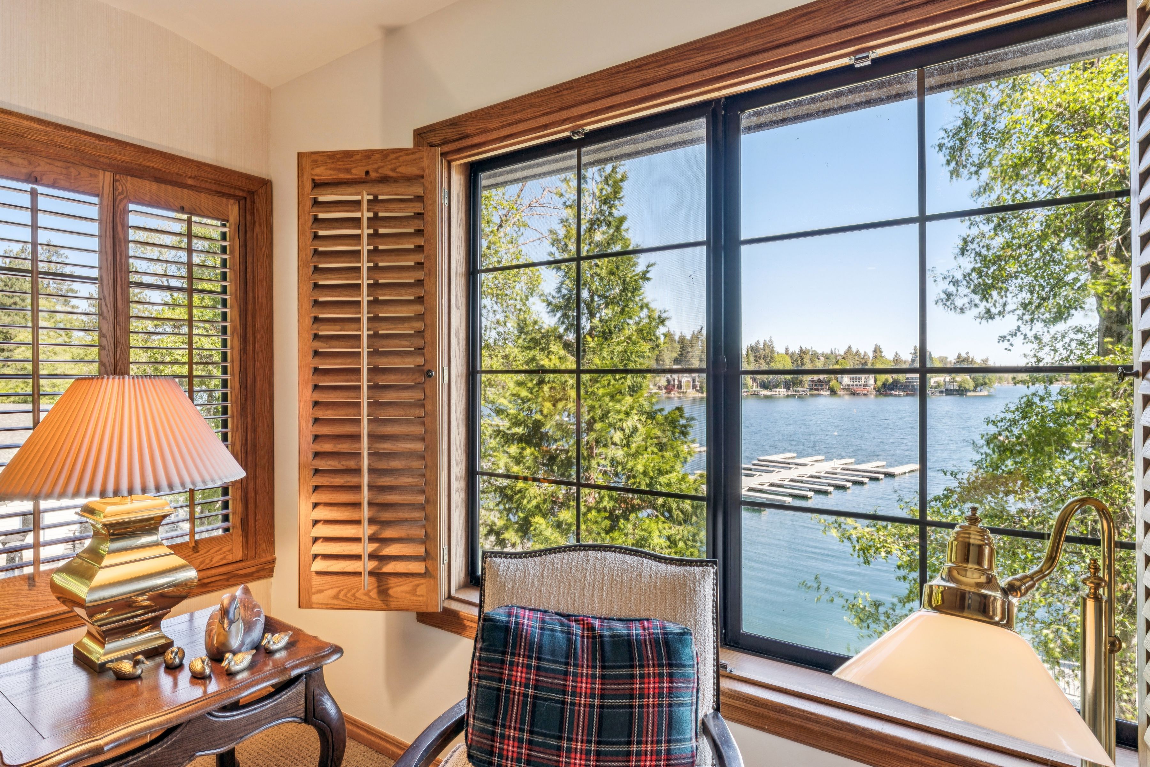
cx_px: 575
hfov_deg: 84.8
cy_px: 384
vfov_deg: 62.7
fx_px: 629
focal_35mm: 20
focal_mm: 19.7
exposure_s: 1/20
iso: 100
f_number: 13
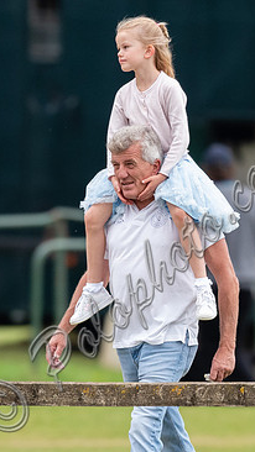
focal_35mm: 1465
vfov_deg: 1.5
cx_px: 107
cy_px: 259
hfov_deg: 0.8
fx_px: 17602
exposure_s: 1/1000
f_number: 4
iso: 1250
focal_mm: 500
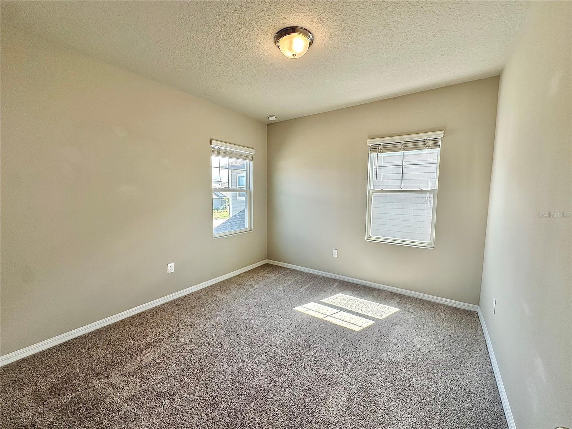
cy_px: 214
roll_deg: -0.8
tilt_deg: -4.0
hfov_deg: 102.1
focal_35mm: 14
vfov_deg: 85.7
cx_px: 286
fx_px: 231
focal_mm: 2.22
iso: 40
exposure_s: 1/119
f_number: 2.2
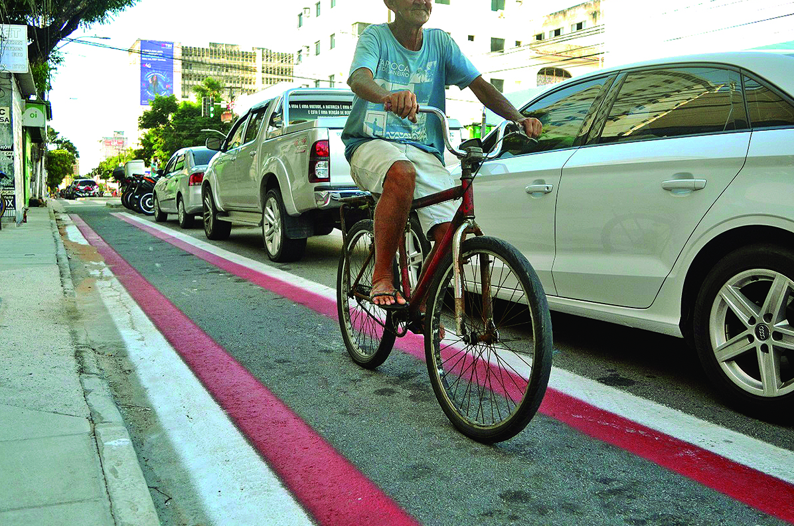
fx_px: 704
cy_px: 240
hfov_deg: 58.8
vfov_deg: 40.9
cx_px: 381
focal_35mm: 32
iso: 800
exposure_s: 1/1600
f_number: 3.5
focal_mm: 18
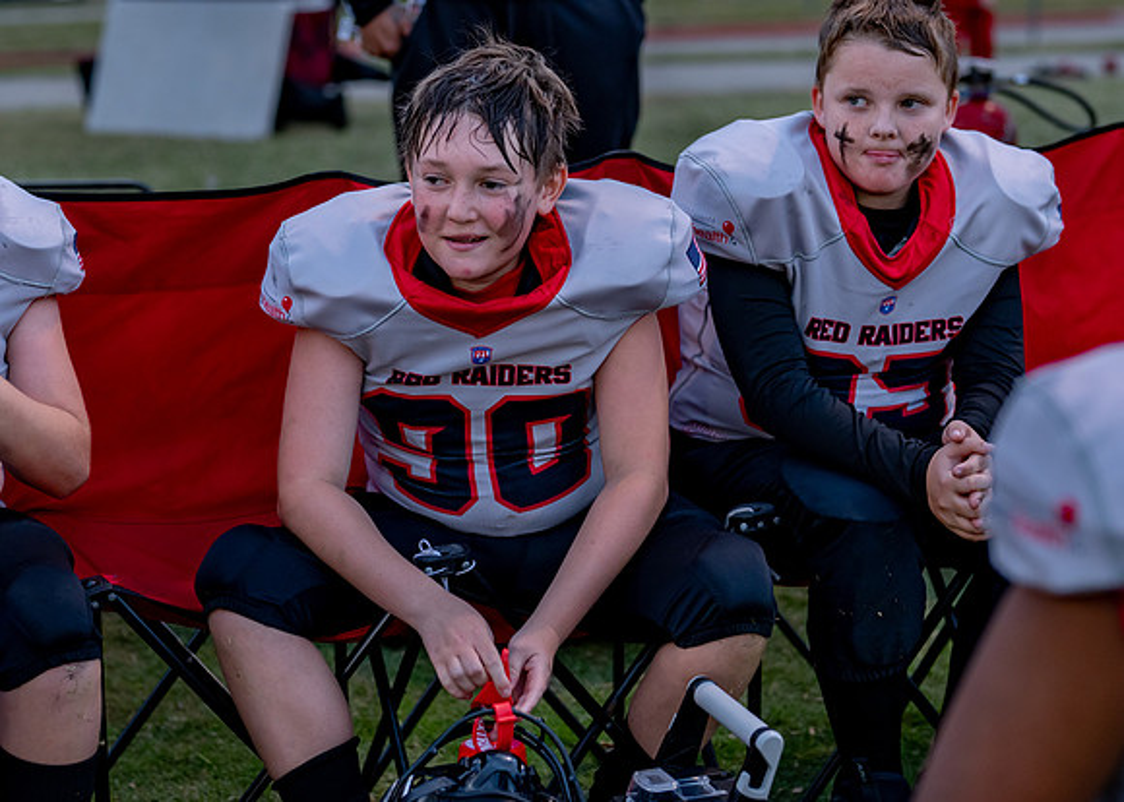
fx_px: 2542
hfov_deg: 24.9
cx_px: 503
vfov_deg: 17.9
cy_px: 346
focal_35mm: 80
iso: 640
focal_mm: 50
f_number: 2
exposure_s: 1/500
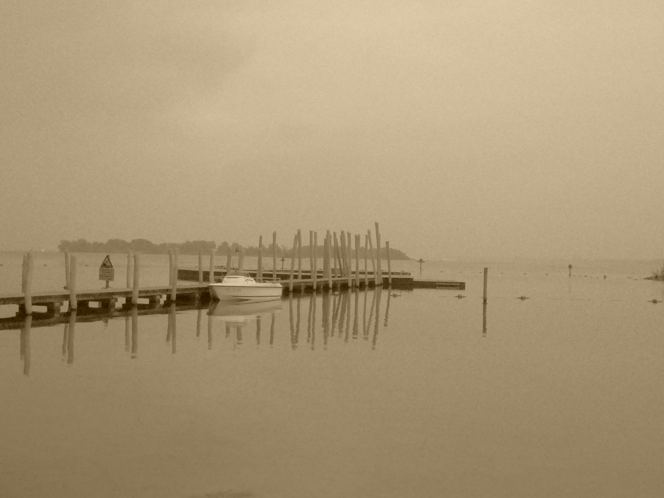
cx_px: 332
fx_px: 825
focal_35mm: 43
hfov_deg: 43.9
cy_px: 249
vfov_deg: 33.6
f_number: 3.7
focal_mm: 7.8
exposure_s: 1/15
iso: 1600
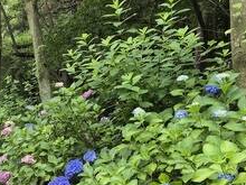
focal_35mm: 67
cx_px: 39
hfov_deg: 28.2
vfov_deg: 21.3
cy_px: 177
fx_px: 476
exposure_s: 1/180
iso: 64
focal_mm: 5.4
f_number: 1.8
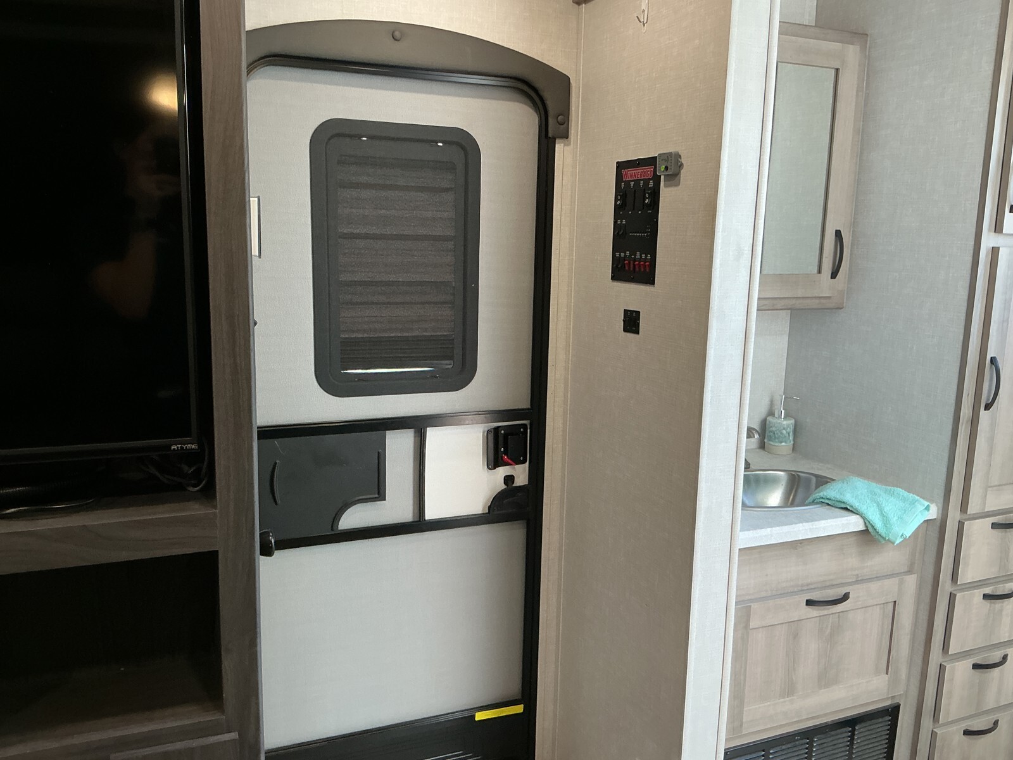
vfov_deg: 48.2
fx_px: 849
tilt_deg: -12.2
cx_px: 506
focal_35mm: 29
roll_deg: +1.3
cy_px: 380
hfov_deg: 61.7
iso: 125
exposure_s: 1/60
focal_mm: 3
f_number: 1.8
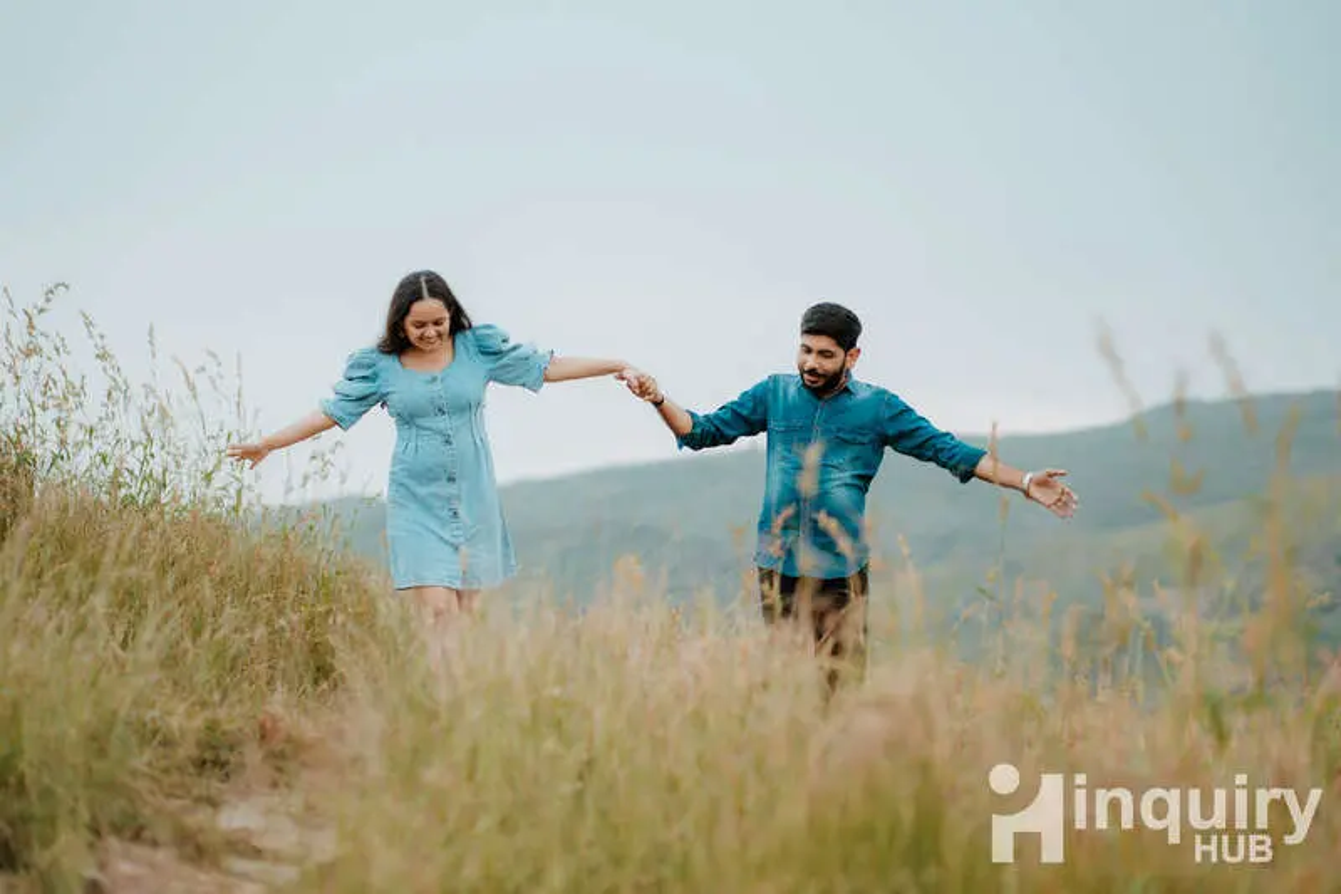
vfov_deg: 16.1
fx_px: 3165
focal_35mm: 85
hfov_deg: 23.9
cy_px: 447
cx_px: 670
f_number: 2.2
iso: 200
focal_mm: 85
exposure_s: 1/250
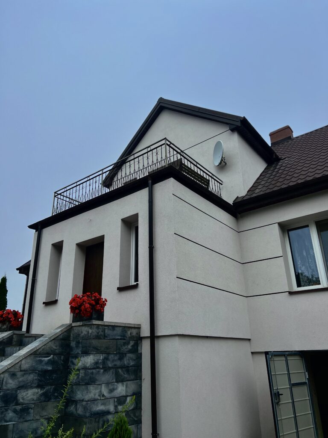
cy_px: 219
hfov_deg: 53.1
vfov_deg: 67.3
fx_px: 328
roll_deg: +0.9
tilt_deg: +22.3
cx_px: 164
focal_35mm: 26
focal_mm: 5.7
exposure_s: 1/2571
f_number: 1.5
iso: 50
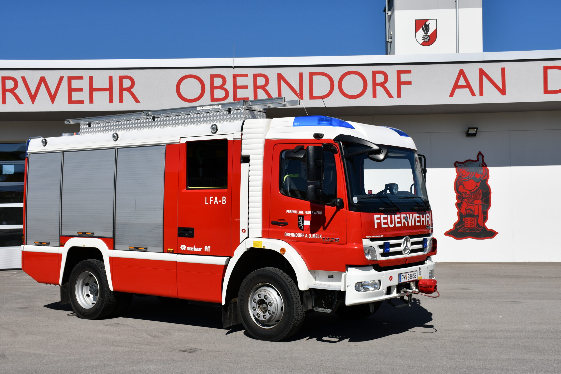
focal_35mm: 45
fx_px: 701
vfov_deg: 29.9
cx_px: 280
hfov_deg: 43.6
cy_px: 187
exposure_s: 1/400
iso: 100
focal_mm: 30
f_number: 10
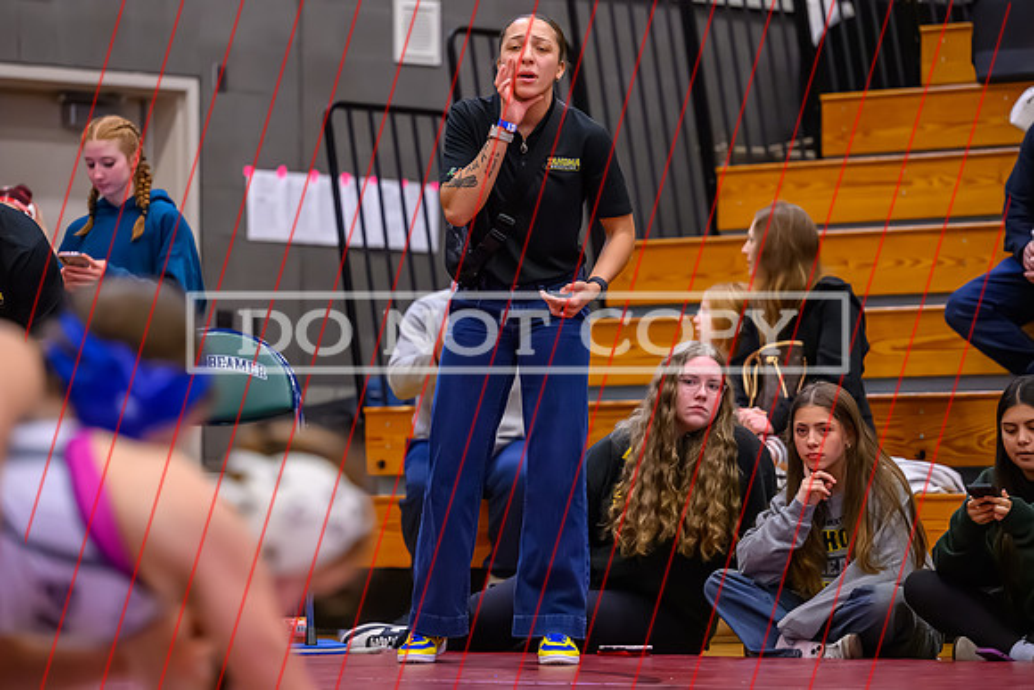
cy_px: 329
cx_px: 465
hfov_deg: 12.5
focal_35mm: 164
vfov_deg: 8.4
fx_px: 4716
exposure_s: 1/640
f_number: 2.8
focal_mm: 140
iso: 10000
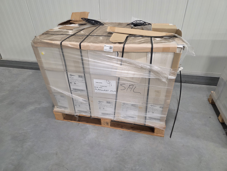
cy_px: 86
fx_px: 151
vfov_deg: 58.9
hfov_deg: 73.9
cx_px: 114
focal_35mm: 23
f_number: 1.7
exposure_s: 1/180
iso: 250
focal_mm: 6.3
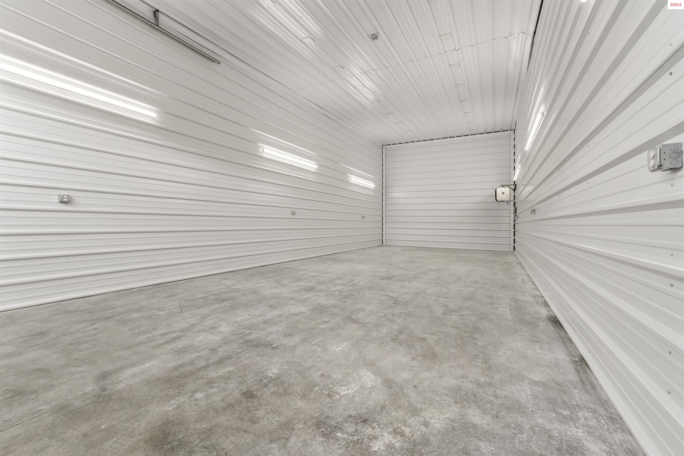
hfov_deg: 100.4
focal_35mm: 15
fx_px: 285
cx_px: 342
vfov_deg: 77.3
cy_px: 228
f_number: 8
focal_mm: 10
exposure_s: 1/4
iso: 160
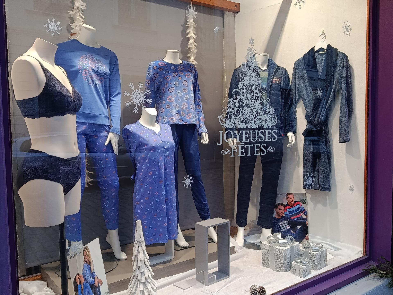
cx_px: 196
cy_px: 148
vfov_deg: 45.4
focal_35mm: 31
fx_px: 352
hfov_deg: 58.4
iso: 1088
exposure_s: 1/100
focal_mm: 5.24
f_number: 1.7
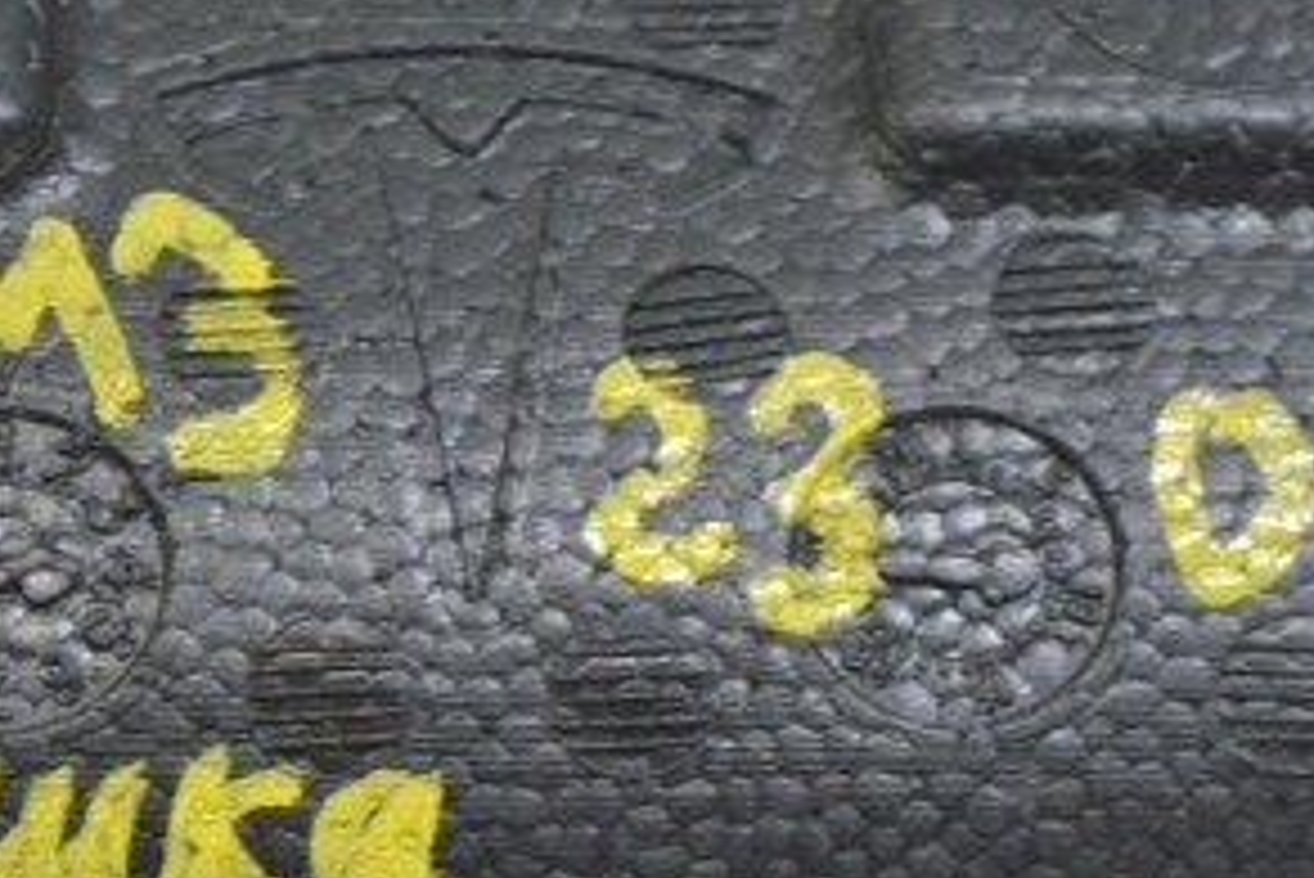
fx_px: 5989
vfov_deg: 8.4
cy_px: 777
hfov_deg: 12.5
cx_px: 351
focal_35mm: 164
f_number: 5.6
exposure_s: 1/20
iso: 400
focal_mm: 50
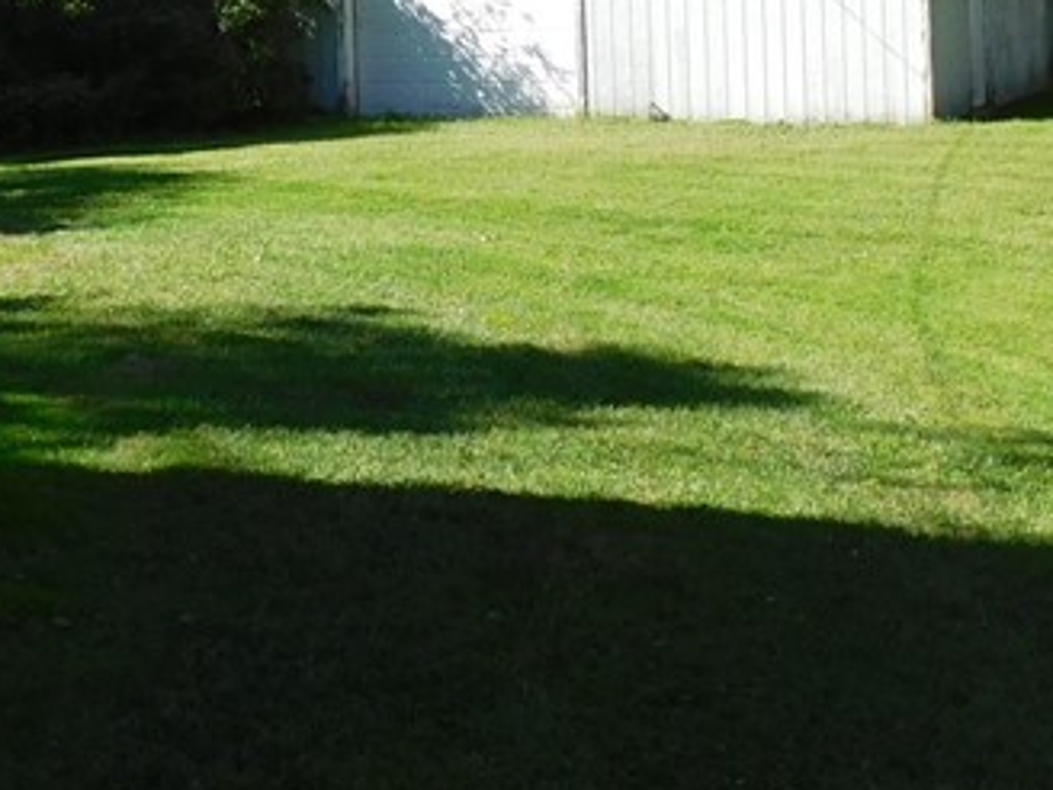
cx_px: 520
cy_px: -67
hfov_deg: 26.0
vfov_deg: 18.9
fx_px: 2281
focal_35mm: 75
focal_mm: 4.3
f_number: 3.3
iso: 125
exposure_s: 1/640
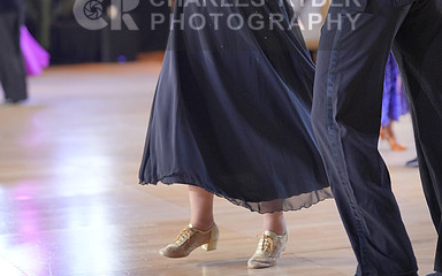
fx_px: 1409
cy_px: 13
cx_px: 220
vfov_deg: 11.1
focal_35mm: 117
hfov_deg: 17.8
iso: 2000
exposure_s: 1/500
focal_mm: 76
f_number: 2
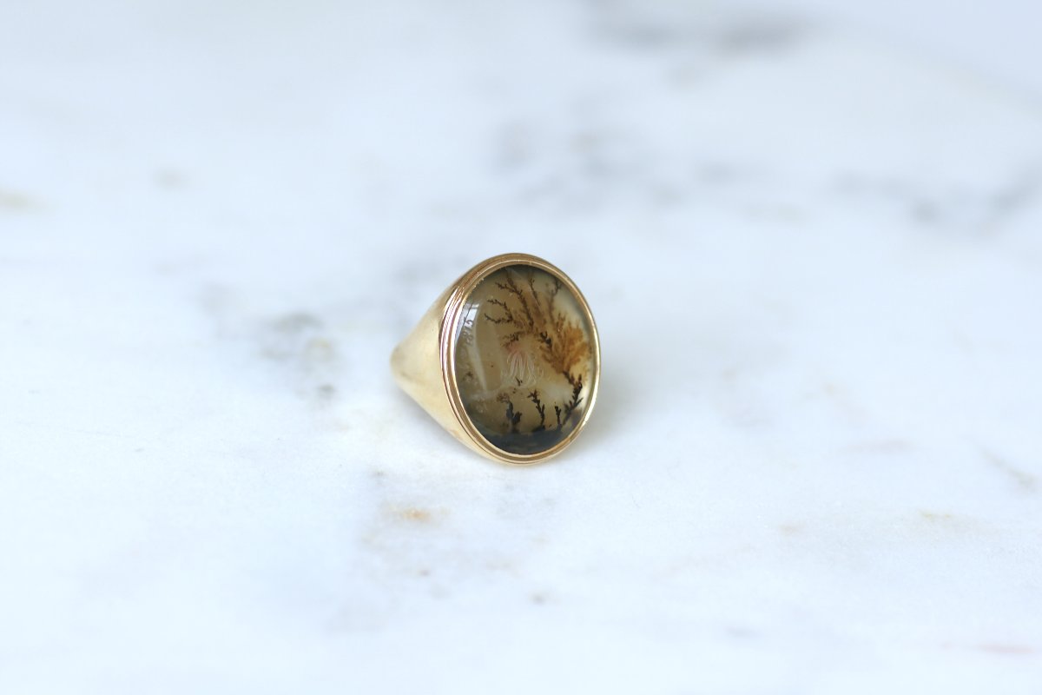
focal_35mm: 105
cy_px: 348
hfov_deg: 19.5
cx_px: 521
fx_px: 3039
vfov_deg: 13.0
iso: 200
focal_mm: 70
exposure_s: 1/125
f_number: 4
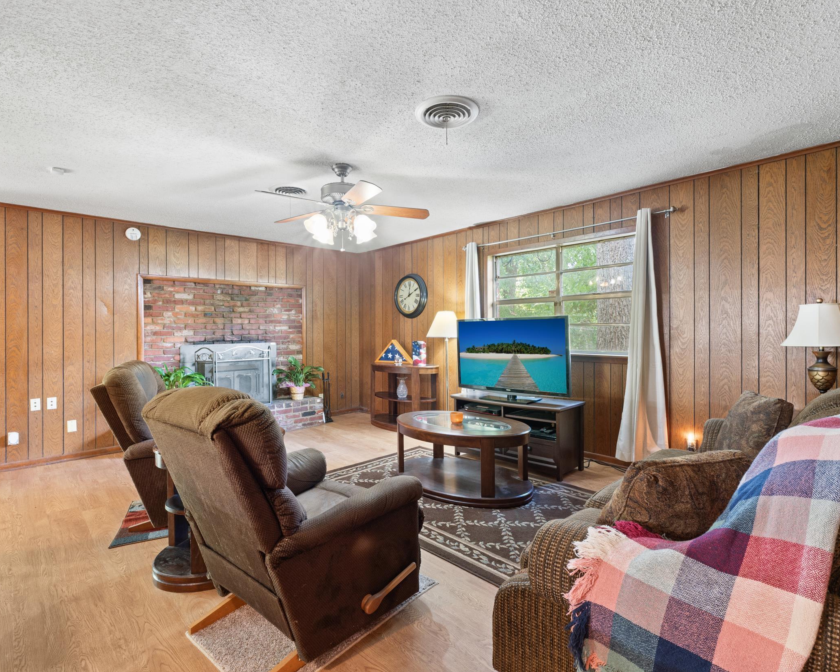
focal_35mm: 17
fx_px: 423
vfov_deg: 77.0
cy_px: 337
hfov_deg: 89.6
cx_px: 418
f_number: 9
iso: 200
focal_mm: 10
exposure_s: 3.2
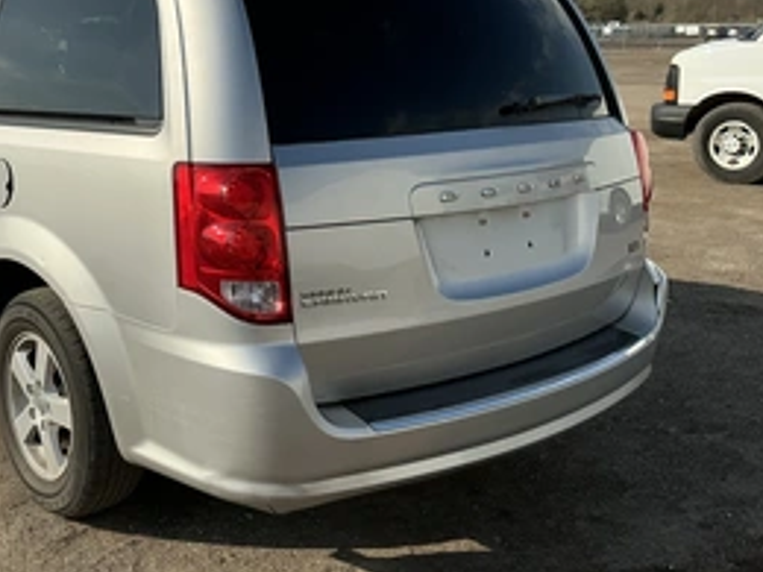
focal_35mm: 43
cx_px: 208
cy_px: 217
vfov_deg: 33.4
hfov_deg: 42.7
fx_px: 948
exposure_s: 1/2427
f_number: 1.8
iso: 25
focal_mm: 3
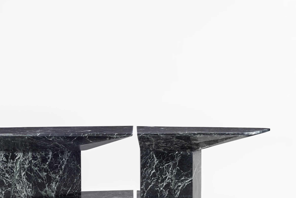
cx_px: 77
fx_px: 674
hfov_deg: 24.5
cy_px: 143
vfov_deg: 16.6
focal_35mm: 82
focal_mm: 50
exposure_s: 1/30
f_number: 7.1
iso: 160
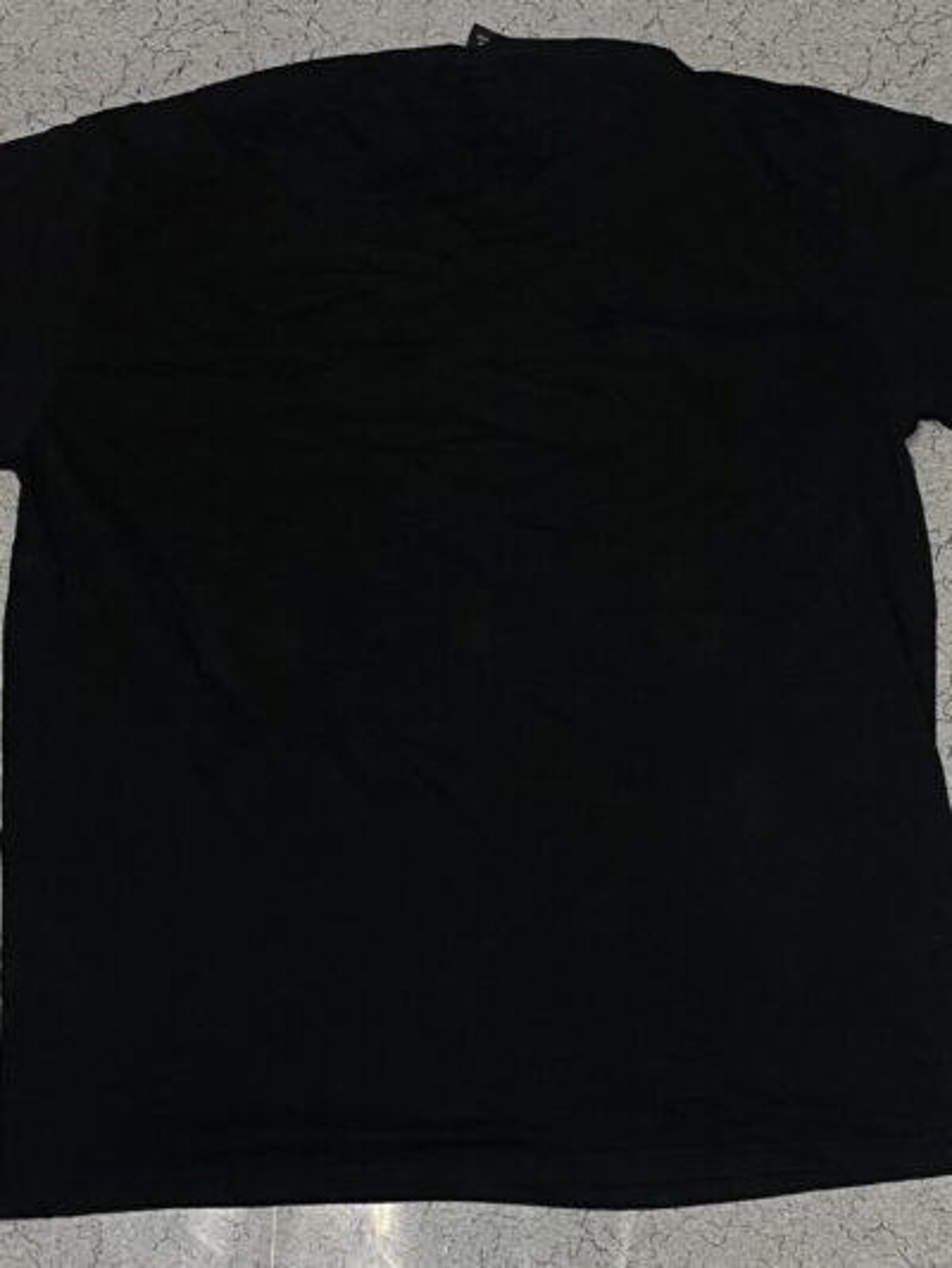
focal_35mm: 26
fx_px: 953
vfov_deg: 67.3
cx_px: 476
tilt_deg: -74.1
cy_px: 634
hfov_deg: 53.1
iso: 125
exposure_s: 1/50
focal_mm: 4.2
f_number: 1.6
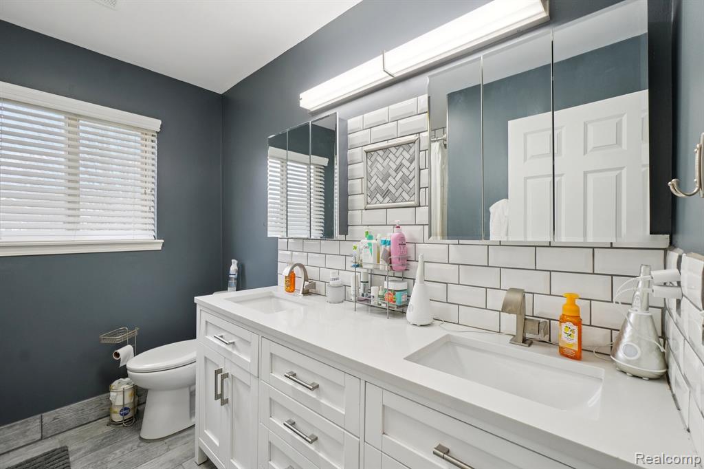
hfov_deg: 100.4
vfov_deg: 77.3
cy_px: 234
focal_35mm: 15
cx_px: 352
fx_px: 293
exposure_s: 1/30
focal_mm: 10
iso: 250
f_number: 8
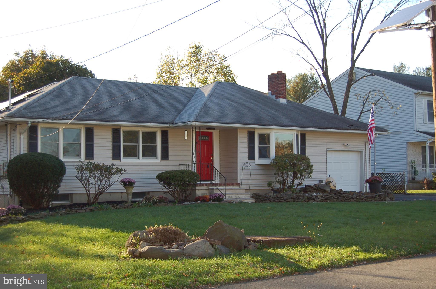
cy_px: 144
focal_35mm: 57
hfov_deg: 35.1
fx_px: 689
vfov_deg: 23.7
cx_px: 218
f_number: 5
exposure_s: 1/500
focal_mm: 38
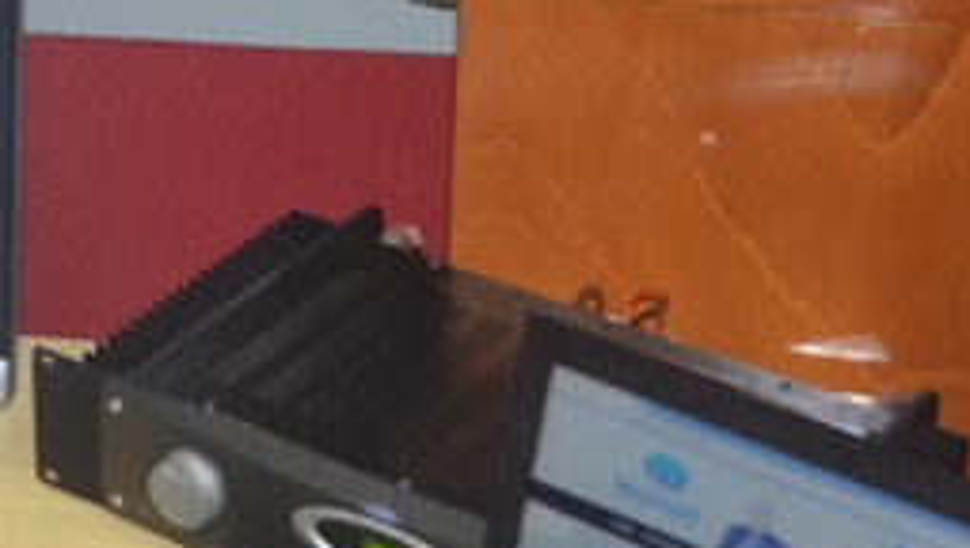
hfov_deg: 15.6
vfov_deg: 9.1
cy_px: 322
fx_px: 3450
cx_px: -91
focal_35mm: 134
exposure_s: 1/60
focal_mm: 34
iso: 3200
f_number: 5
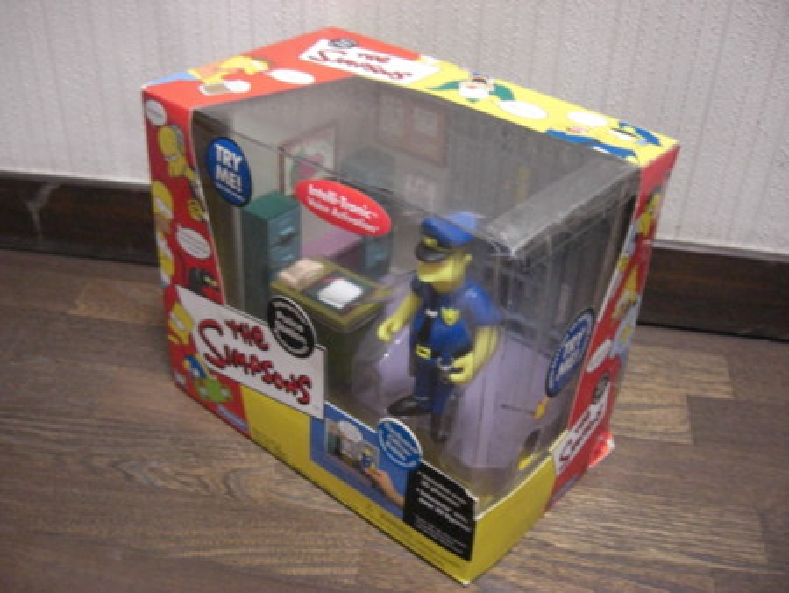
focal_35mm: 38
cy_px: 296
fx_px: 867
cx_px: 394
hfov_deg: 49.0
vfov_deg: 37.8
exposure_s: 1/8
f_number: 2.8
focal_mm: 7.9
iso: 800
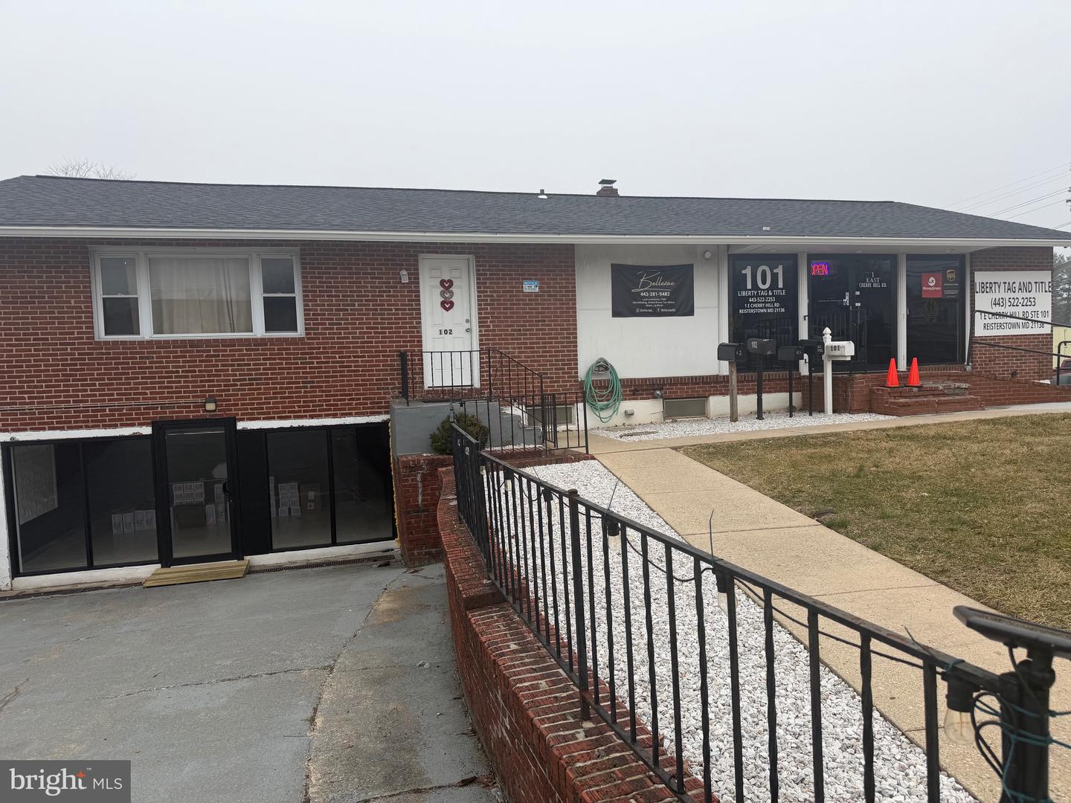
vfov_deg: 56.8
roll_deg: +1.3
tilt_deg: -4.0
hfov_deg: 71.6
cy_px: 402
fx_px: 743
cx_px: 536
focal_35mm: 24
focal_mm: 6.76
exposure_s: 1/1410
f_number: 1.78
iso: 80
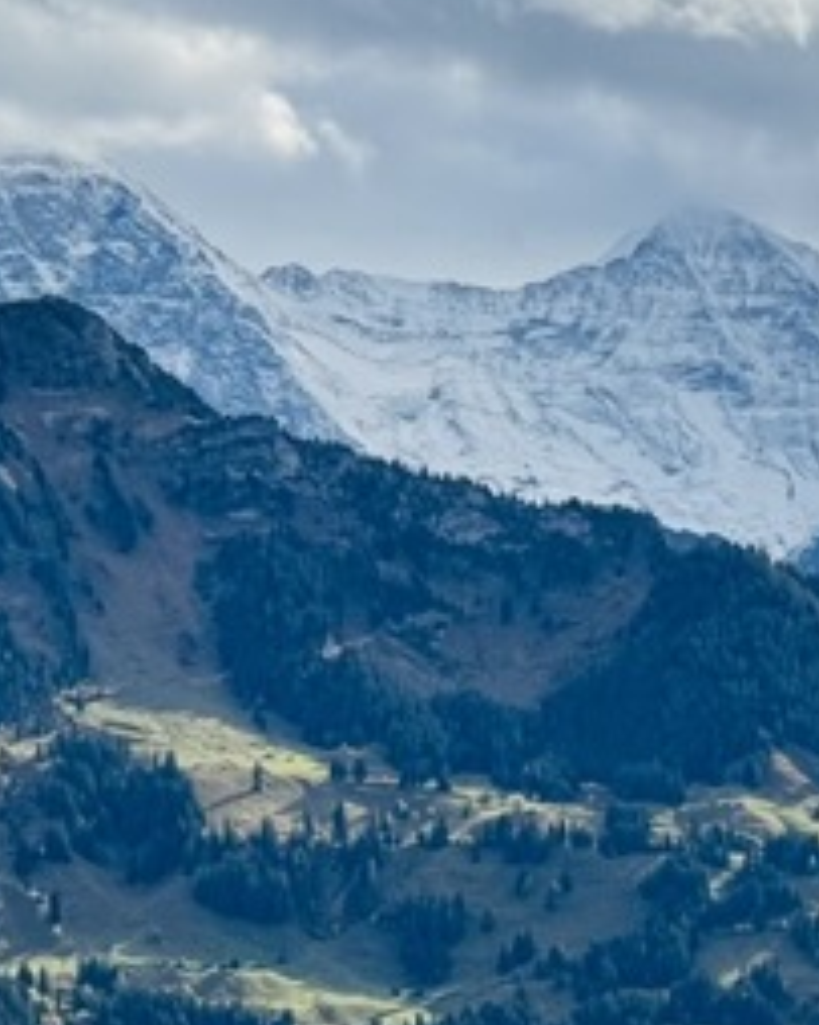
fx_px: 5730
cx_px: 1816
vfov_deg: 10.1
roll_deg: -0.8
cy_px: 1130
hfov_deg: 7.7
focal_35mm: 189
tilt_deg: -1.5
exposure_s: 1/7092
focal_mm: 6.86
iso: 64
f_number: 1.78
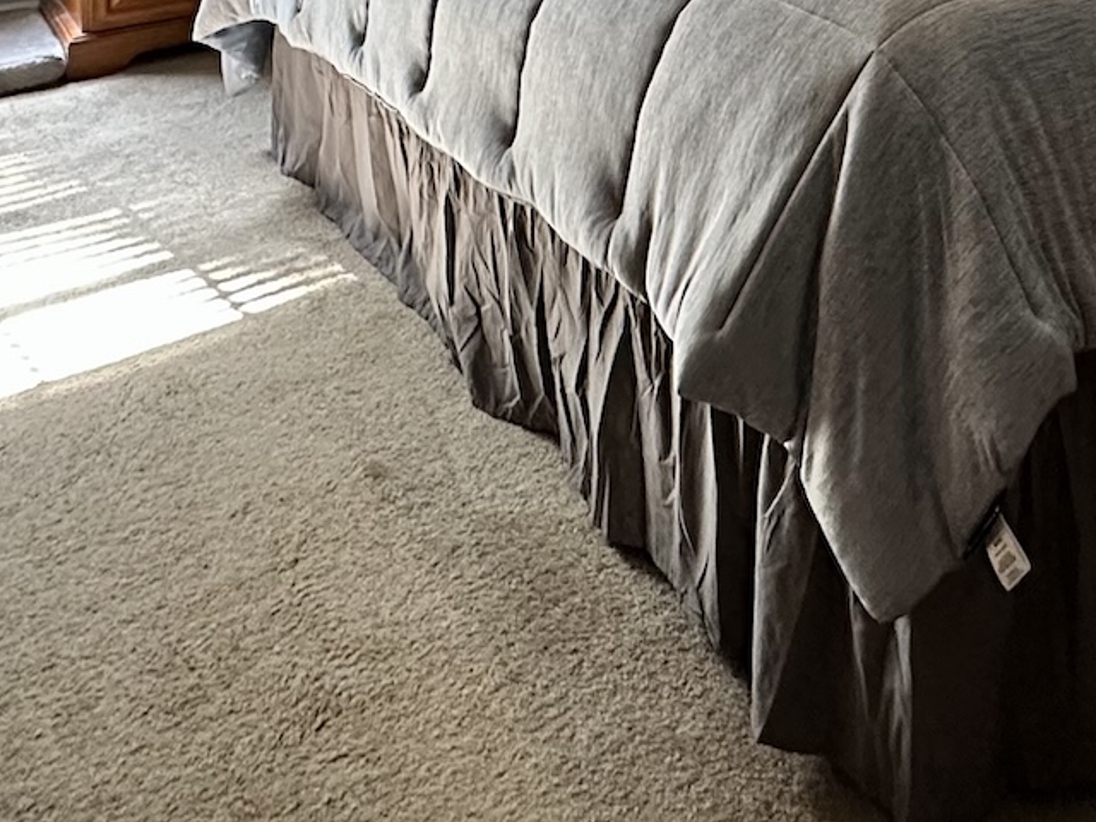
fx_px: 1330
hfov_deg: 43.4
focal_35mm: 42
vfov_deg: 25.8
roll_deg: -0.1
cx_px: 819
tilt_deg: +0.9
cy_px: -401
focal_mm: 2.22
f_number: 2.2
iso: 640
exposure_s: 1/60
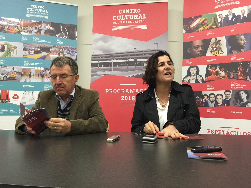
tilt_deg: +3.8
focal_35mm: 29
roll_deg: -1.2
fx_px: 210
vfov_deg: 48.2
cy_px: 94
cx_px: 126
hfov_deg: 61.7
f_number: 2.2
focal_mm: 4.15
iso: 160
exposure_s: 1/17
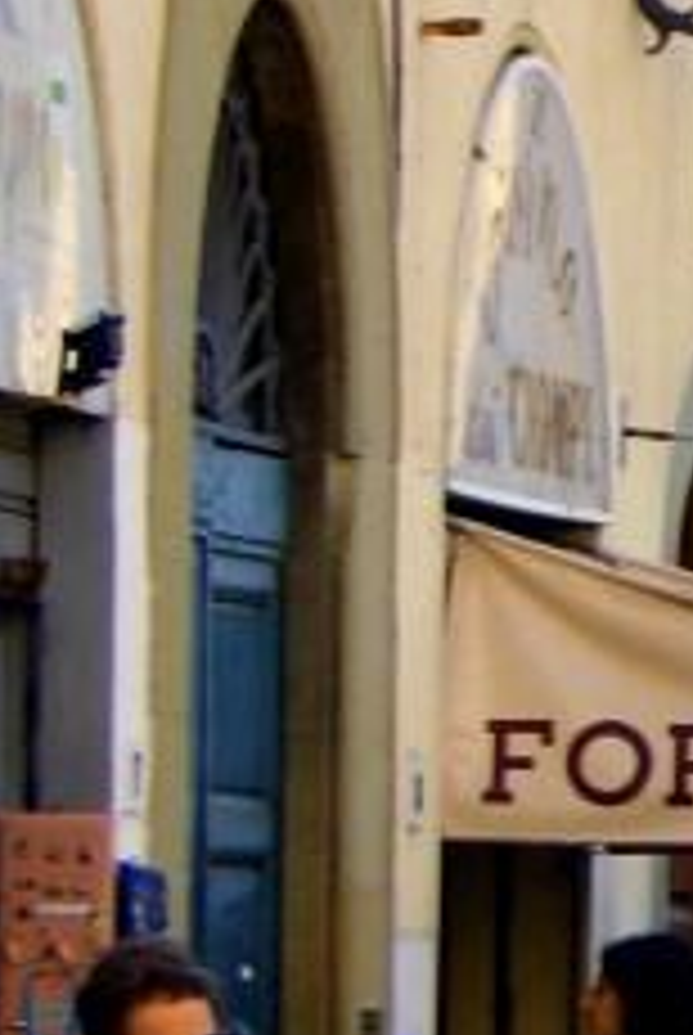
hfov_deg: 2.6
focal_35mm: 528
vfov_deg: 3.9
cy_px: 873
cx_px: 2707
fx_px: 15199
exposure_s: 1/100
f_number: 9
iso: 100
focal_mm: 50
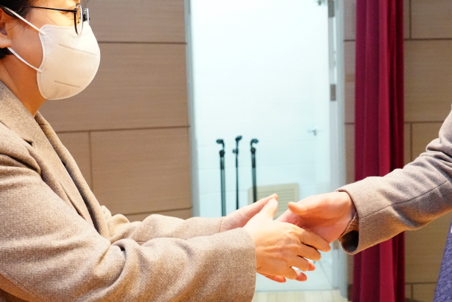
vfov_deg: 23.4
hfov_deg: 34.2
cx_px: 291
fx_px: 728
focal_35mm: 58
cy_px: 160
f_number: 4.5
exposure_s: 1/160
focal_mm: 24
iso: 8000
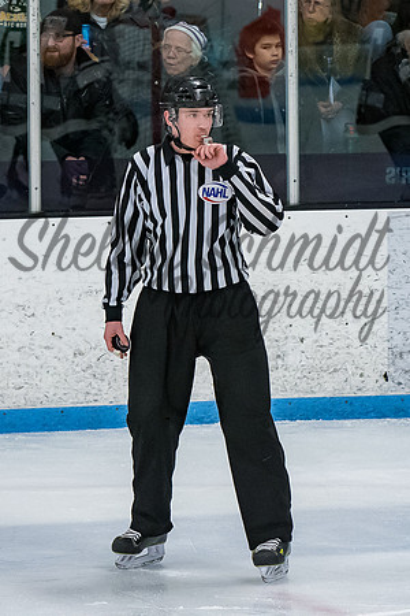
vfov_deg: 5.7
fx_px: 6205
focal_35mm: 363
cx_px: 208
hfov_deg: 3.8
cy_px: 233
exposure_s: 1/800
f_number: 3.5
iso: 2500
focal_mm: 130
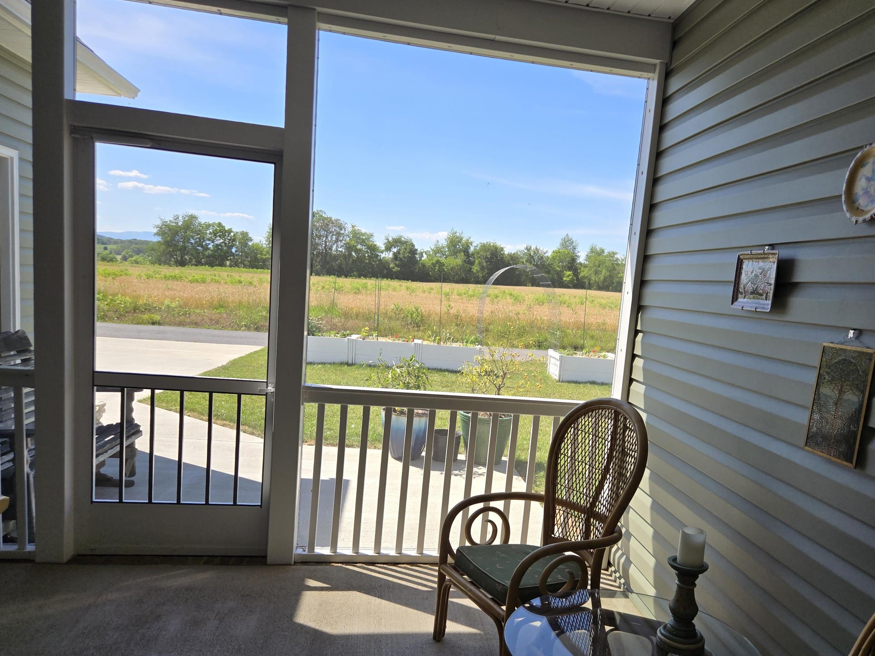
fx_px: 708
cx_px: 512
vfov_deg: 49.5
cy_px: 388
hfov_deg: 63.0
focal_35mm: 28
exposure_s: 1/538
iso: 25
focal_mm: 5.4
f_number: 1.8
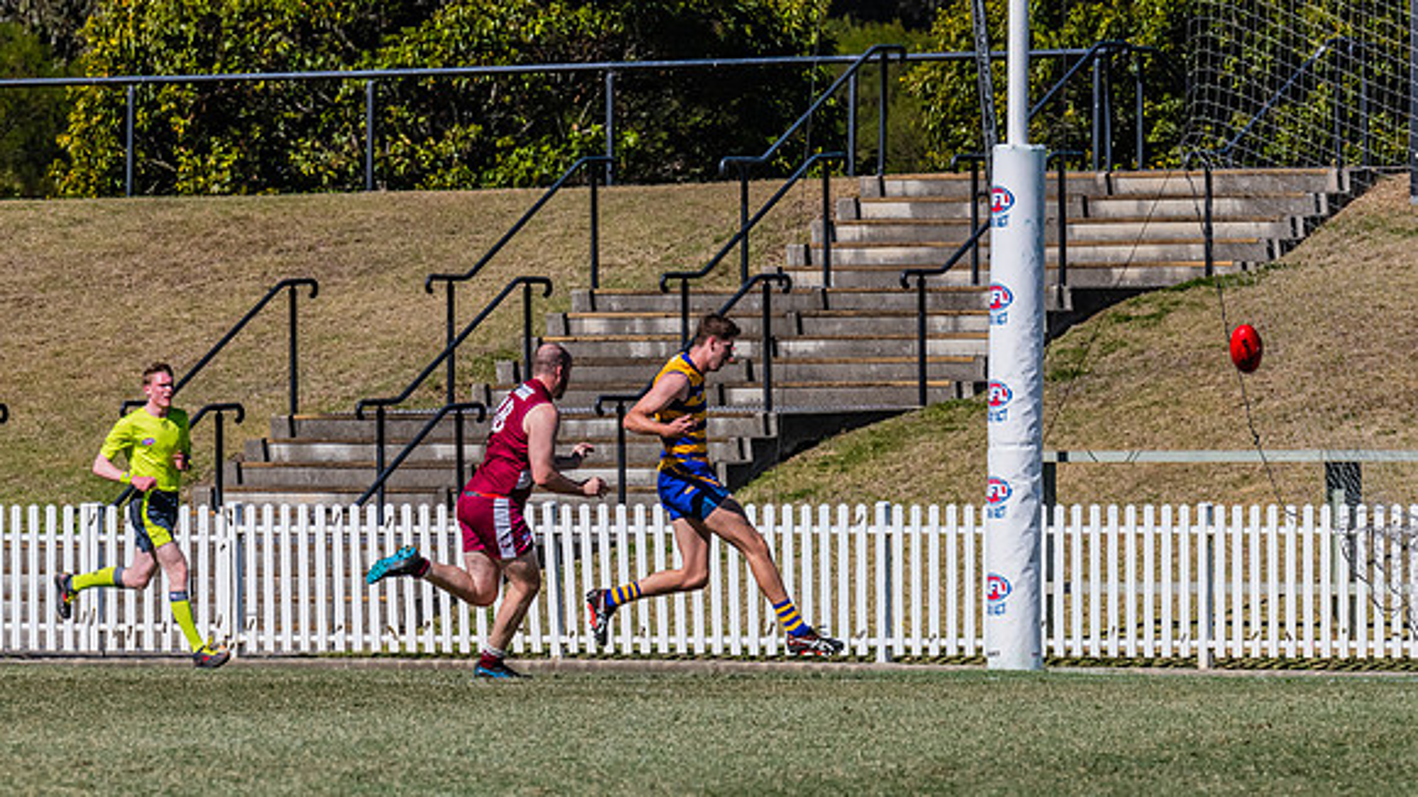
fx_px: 19717
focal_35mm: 524
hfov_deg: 4.1
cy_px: 450
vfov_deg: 2.3
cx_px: 658
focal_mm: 420
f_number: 14
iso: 800
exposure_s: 1/1600
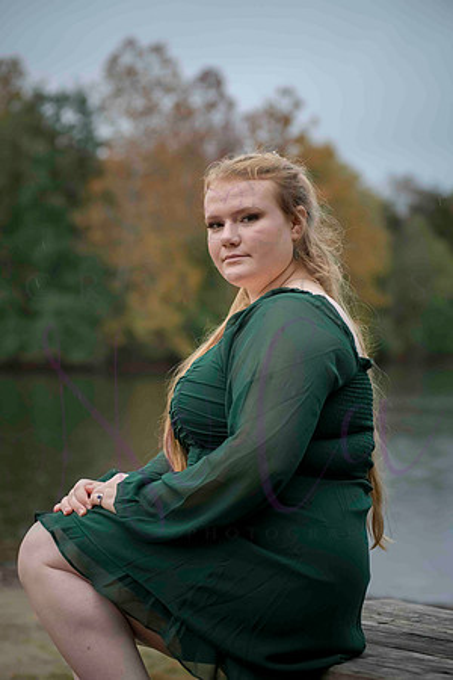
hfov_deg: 17.1
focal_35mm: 80
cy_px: 340
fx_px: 1510
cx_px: 226
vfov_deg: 25.4
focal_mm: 80
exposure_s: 1/320
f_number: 3.5
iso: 1600
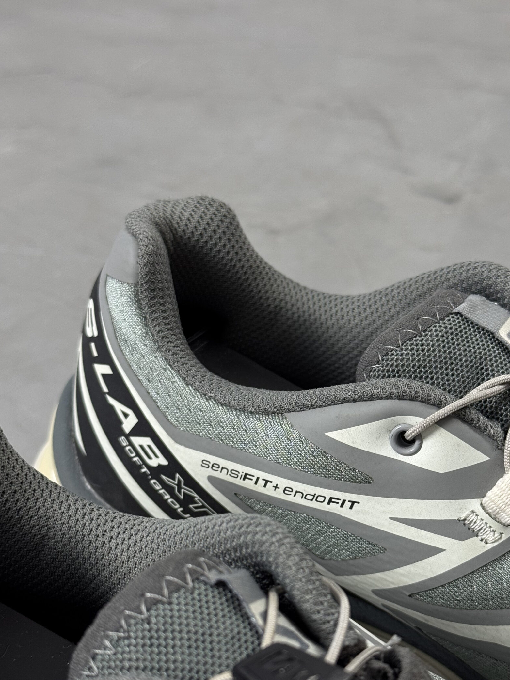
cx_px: 300
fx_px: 1159
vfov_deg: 32.6
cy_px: 407
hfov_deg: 24.8
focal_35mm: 59
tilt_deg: -35.6
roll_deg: -5.2
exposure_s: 1/60
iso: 125
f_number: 1.78
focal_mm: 6.76
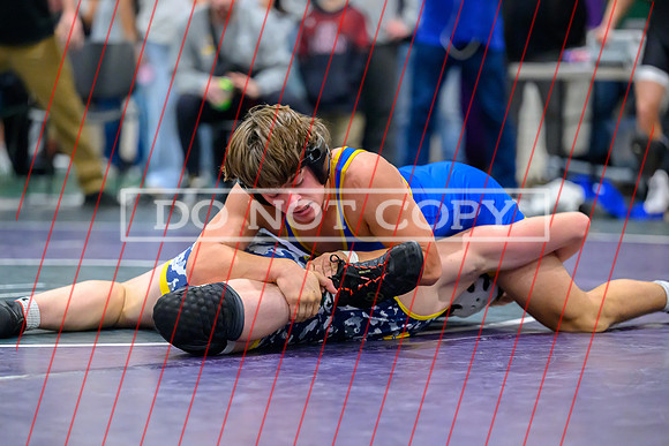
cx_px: 337
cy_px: 234
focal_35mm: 159
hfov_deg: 12.9
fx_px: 2962
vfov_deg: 8.6
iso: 8000
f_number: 2.8
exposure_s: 1/640
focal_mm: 145
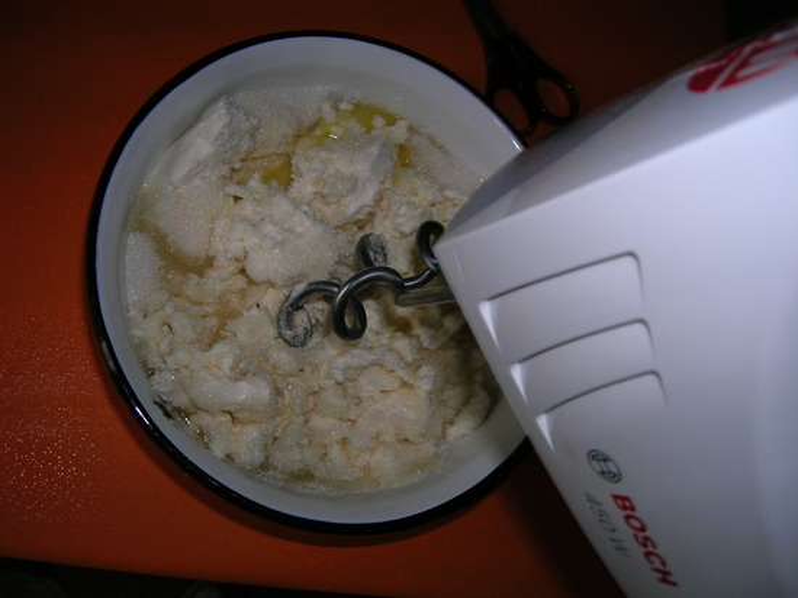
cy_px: 299
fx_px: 783
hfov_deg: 54.0
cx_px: 399
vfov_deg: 41.8
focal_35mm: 34
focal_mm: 5.7
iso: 50
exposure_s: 1/60.1
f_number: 2.9
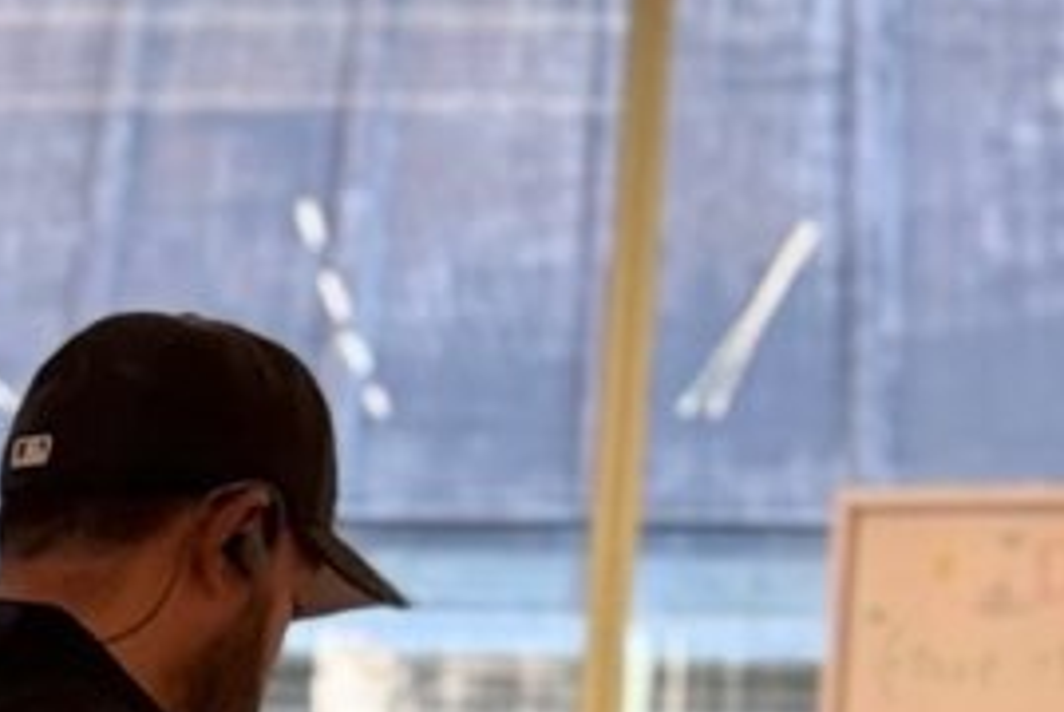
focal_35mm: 278
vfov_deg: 4.7
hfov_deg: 7.1
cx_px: -1129
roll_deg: -2.1
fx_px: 8225
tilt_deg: -8.7
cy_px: 2112
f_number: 1.78
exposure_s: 1/60
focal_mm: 6.86
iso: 64
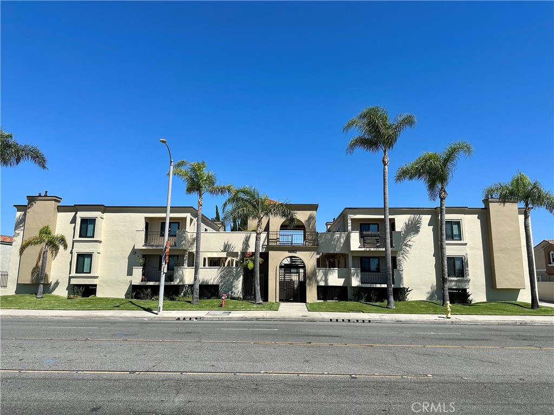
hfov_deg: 71.6
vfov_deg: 56.8
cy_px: 208
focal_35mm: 24
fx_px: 384
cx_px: 277
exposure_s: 1/5848
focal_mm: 6.86
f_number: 1.78
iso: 80
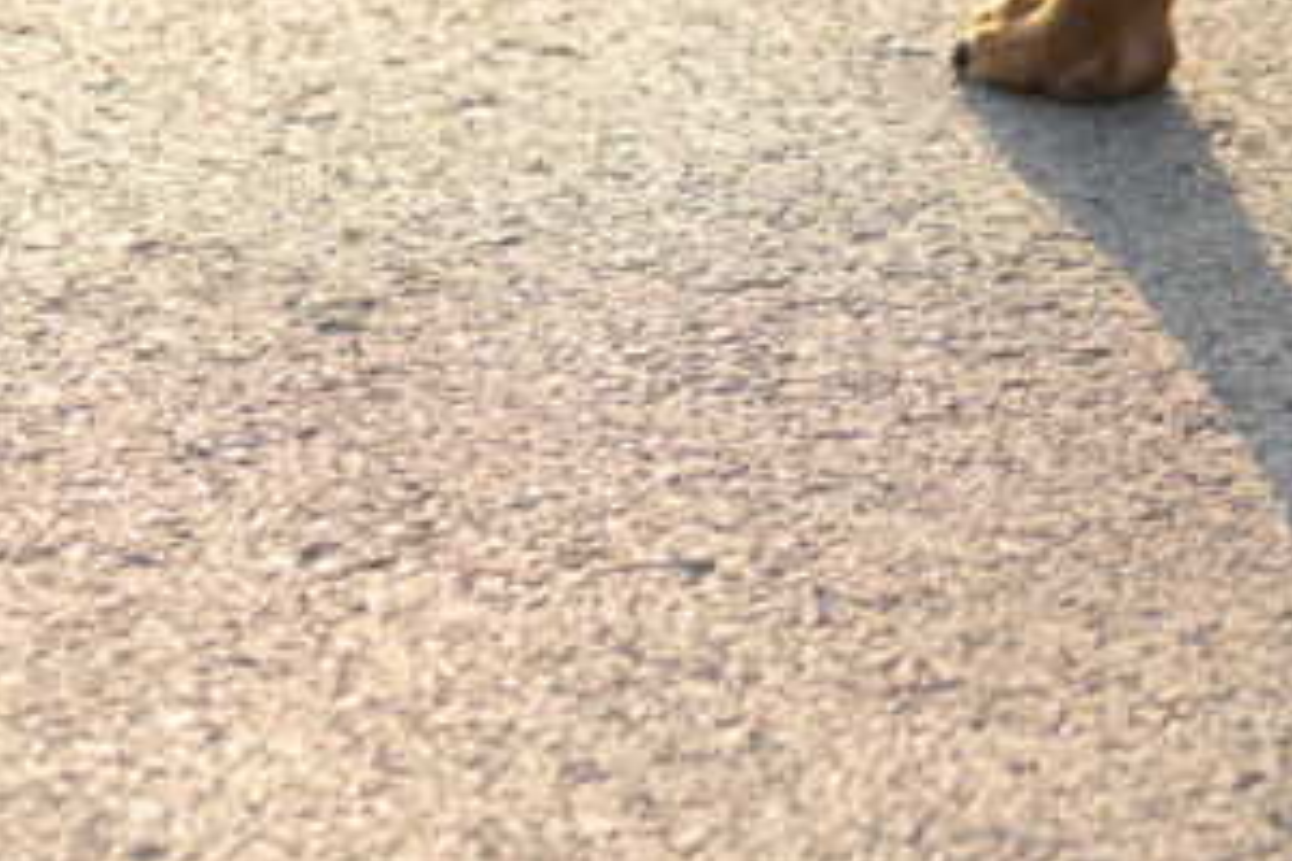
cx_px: 1370
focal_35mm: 213
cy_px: -964
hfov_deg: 9.6
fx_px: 7644
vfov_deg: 6.2
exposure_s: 1/400
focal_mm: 50
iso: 200
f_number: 3.5
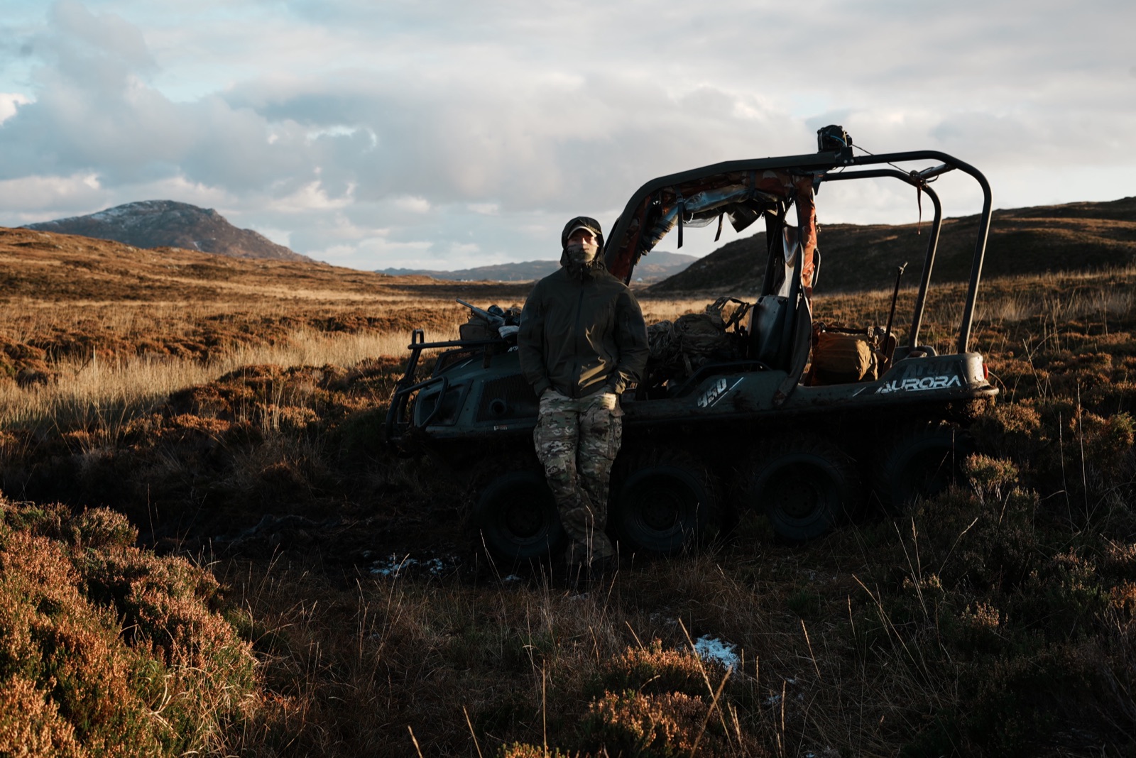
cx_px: 568
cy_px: 379
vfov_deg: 27.0
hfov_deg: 39.6
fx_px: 1578
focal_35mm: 50
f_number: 6.3
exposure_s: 1/60
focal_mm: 50
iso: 40
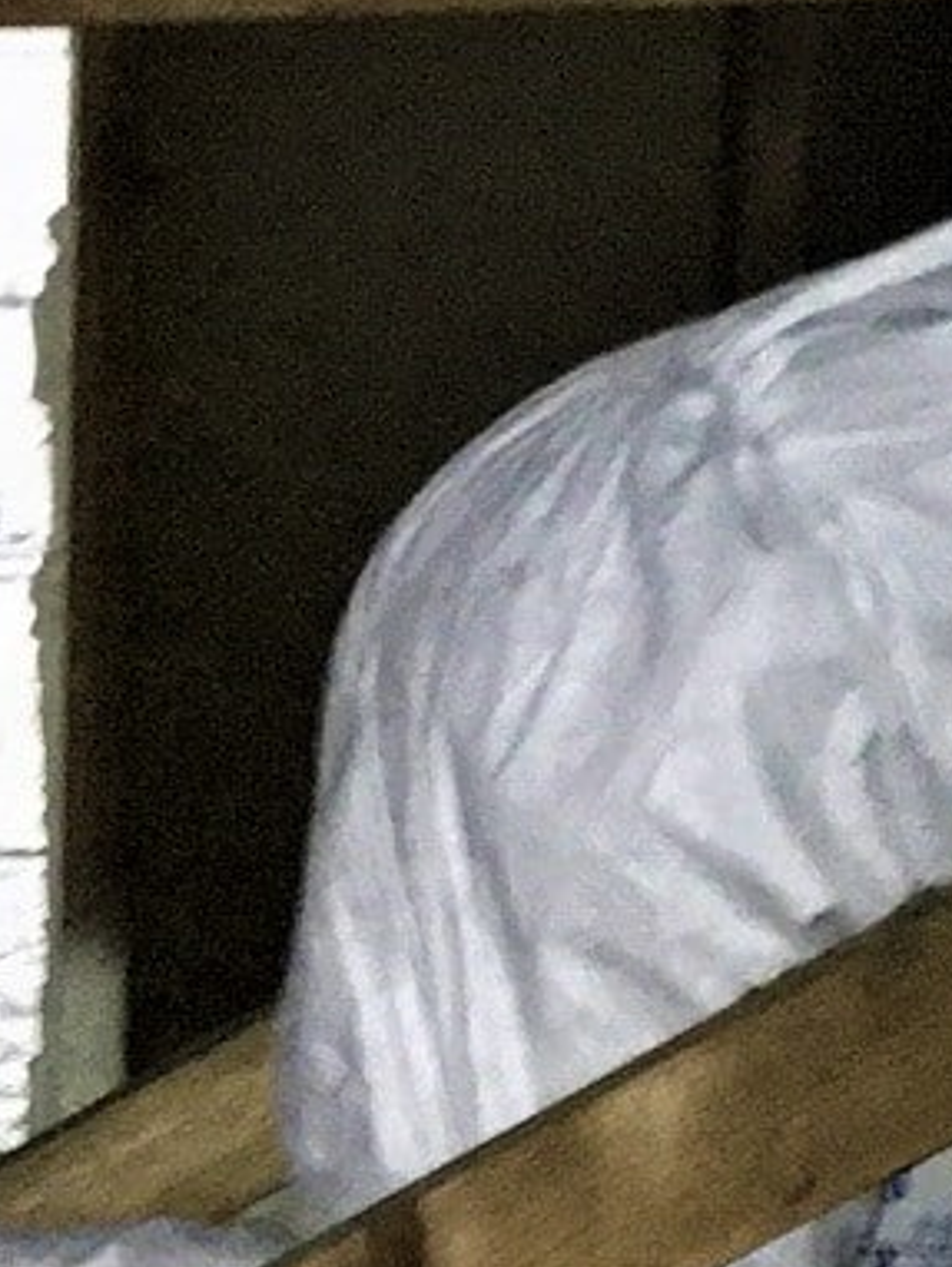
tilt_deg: -4.8
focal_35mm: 153
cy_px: 955
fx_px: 5604
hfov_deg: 9.3
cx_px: -740
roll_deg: -0.3
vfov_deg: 12.9
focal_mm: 4.15
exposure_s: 1/16
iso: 250
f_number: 2.2
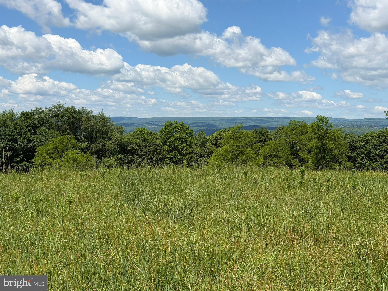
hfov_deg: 39.7
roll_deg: -0.7
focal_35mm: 48
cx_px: 194
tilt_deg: -2.4
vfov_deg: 30.3
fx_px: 538
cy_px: 146
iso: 64
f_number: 1.78
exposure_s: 1/6536
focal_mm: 6.76
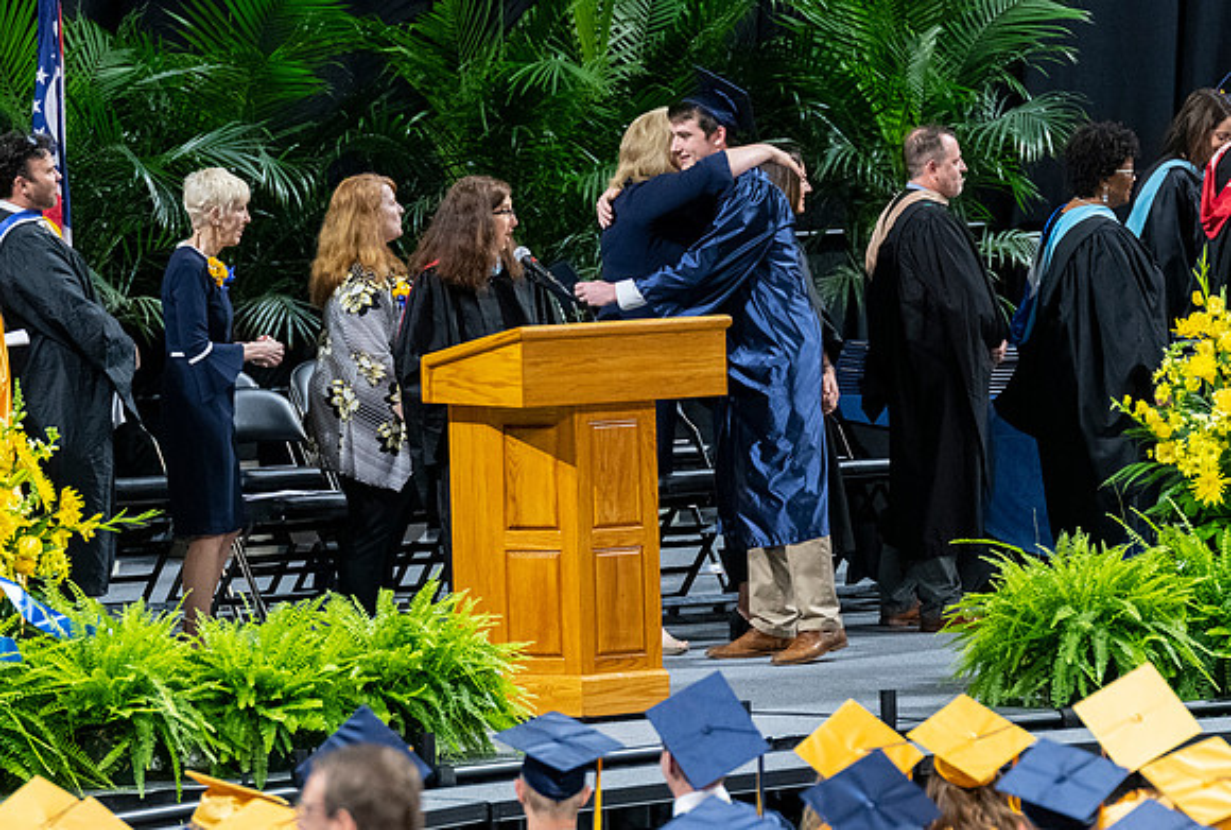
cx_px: 770
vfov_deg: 4.1
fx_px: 11575
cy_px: 422
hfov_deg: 6.1
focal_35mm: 337
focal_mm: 190
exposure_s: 1/200
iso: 2000
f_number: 4
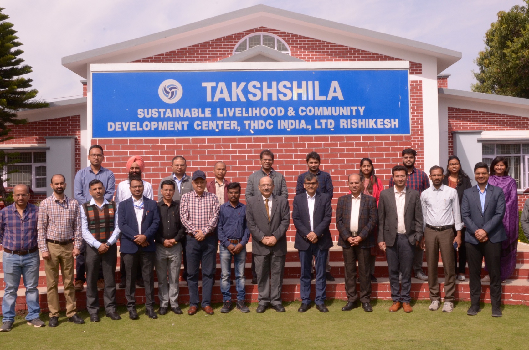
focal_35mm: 42
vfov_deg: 31.7
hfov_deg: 46.5
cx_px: 269
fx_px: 616
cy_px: 172
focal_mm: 24
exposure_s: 1/160
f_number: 25
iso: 800
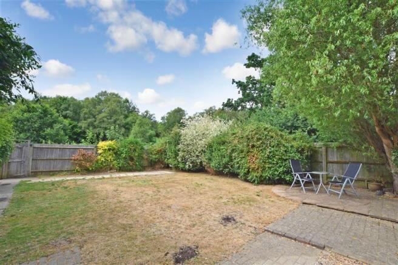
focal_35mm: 15
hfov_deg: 100.4
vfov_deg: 77.3
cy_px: 132
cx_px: 199
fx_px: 166
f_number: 11
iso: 200
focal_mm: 10
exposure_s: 1/80
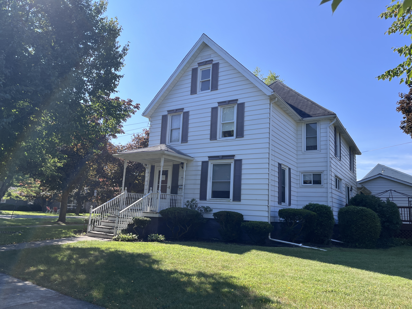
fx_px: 309
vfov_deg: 53.1
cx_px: 206
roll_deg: -3.0
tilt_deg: +11.0
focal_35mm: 26
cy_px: 154
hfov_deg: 67.3
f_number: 1.6
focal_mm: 5.1
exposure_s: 1/2358
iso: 50
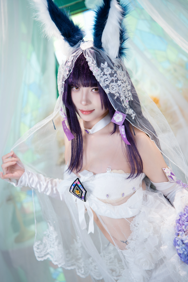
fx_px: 587
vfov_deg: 27.0
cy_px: 141
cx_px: 94
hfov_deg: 18.2
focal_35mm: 75
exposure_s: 1/160
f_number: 2.8
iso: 100
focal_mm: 75
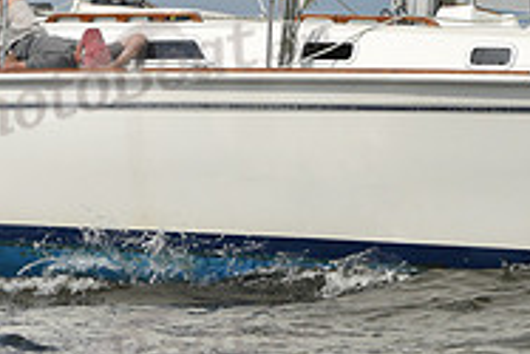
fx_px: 3197
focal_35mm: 217
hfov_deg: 9.4
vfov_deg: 6.3
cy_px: -109
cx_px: 479
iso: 320
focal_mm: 70
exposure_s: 1/1250
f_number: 11
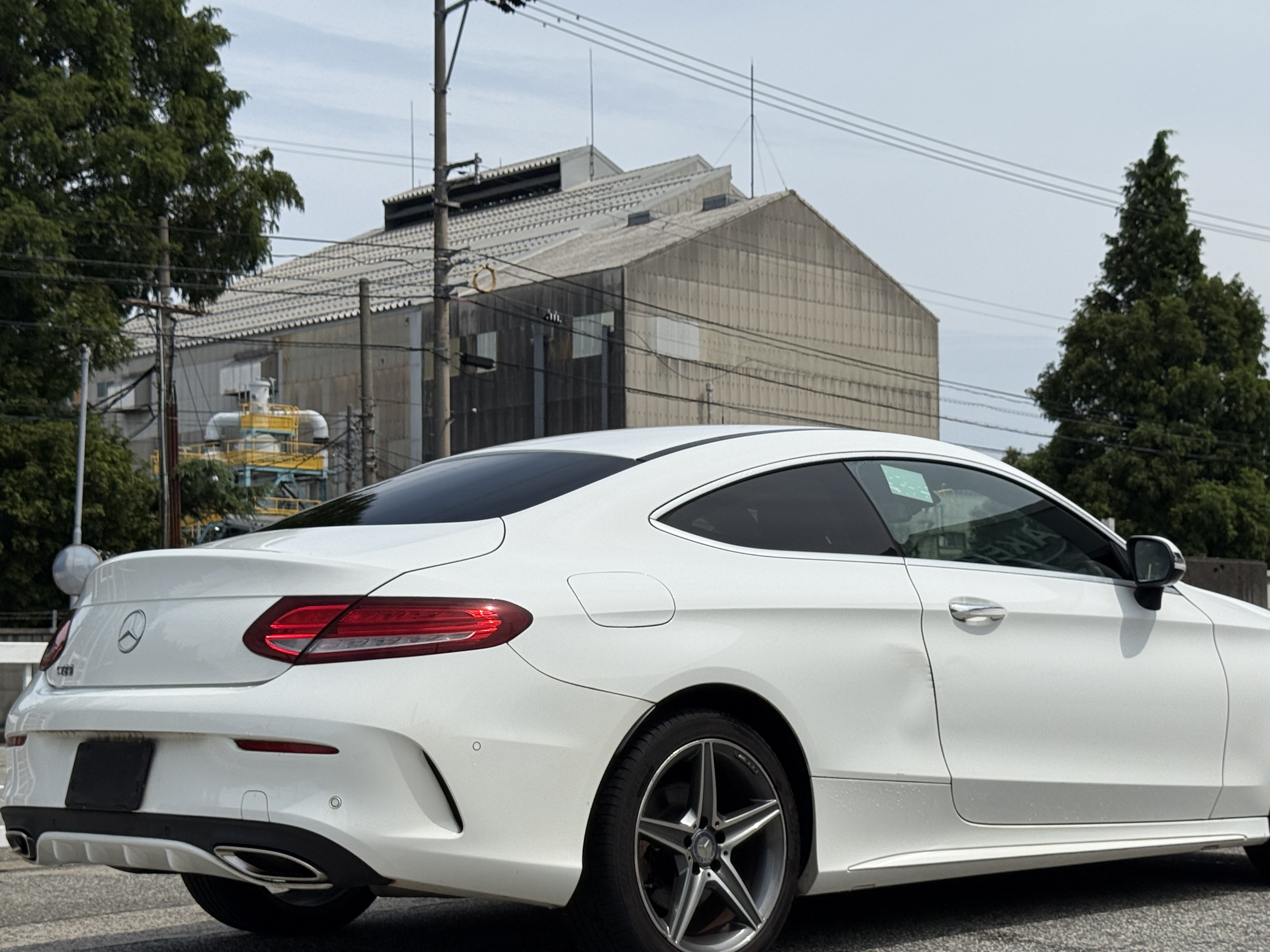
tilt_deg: +2.4
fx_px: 2201
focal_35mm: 60
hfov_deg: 32.2
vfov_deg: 24.4
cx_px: 694
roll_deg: +0.3
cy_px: 579
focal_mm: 6.76
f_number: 1.78
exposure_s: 1/11364
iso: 80
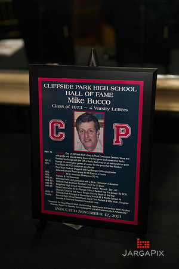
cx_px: 90
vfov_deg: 41.1
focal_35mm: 48
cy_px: 134
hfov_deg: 28.1
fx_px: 358
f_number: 3.2
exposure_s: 1/200
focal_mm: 48
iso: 400
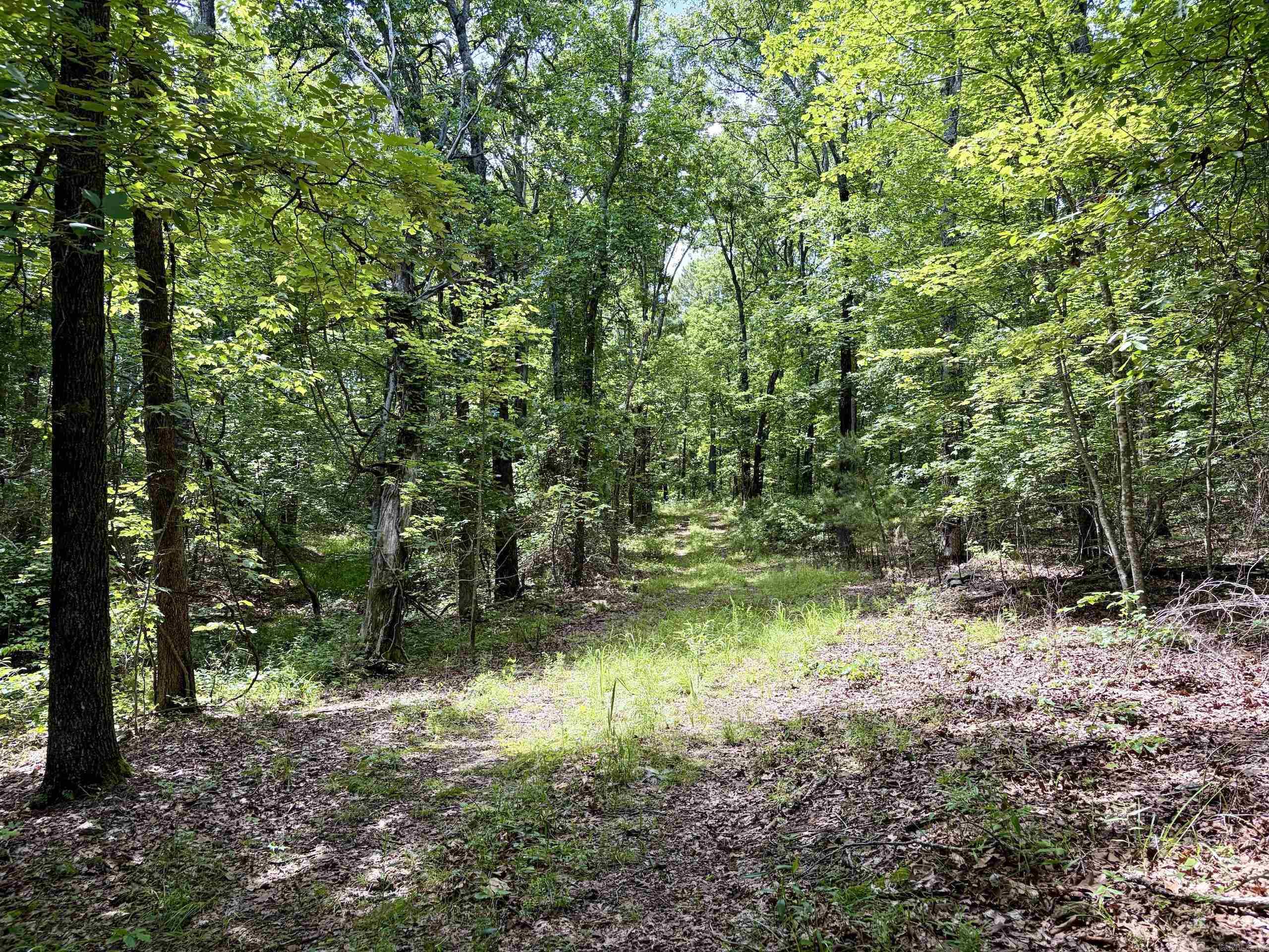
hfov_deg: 67.3
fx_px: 953
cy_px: 476
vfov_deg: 53.1
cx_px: 634
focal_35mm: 26
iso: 50
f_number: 1.6
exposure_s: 1/348
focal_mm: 5.96
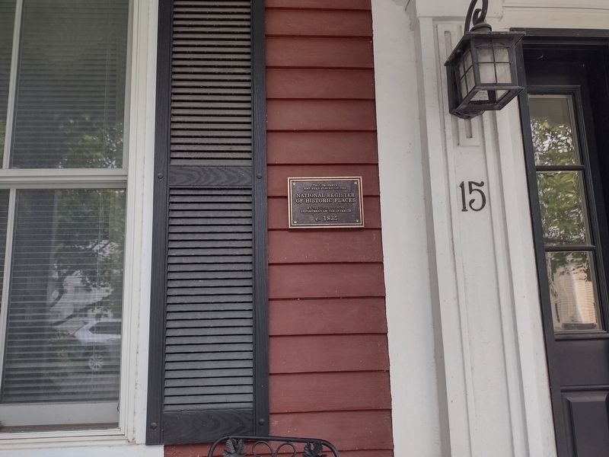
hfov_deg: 65.3
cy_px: 228
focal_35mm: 27
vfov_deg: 51.4
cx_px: 304
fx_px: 475
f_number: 1.7
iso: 100
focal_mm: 4.71
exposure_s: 1/292
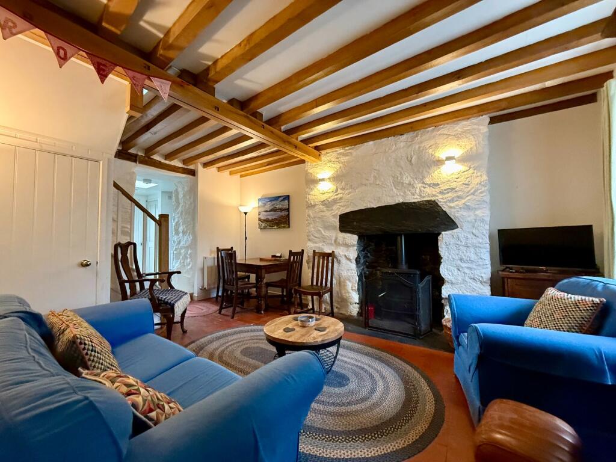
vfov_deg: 85.7
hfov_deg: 102.1
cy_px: 231
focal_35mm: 14
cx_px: 308
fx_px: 249
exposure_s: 1/50
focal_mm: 2.22
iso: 500
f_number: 2.2
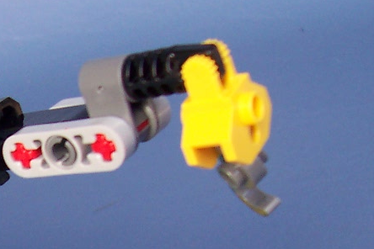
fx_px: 1080
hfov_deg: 18.3
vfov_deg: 12.6
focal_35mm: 104
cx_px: -111
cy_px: 361
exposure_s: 1/180
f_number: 2.8
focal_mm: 5.6
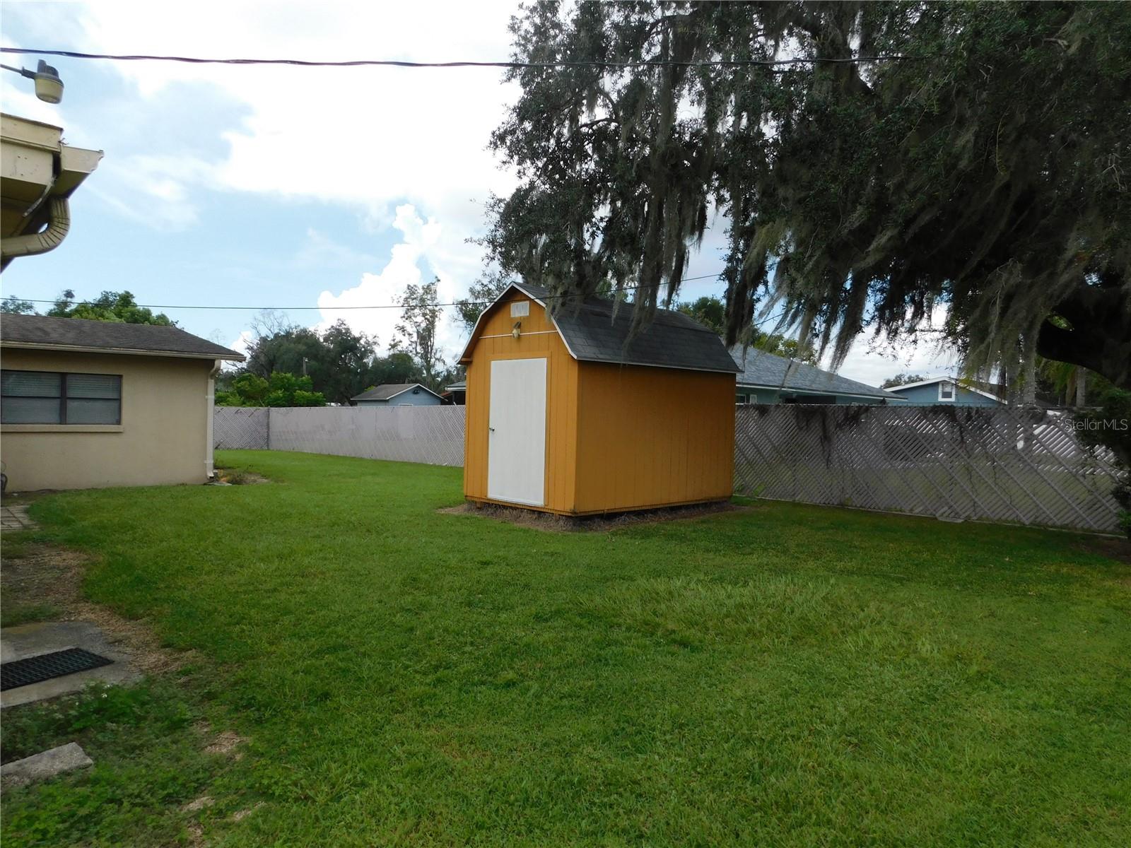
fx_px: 751
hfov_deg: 73.9
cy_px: 424
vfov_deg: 58.9
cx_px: 566
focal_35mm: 23
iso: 125
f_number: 3
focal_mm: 4
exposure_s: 1/1000
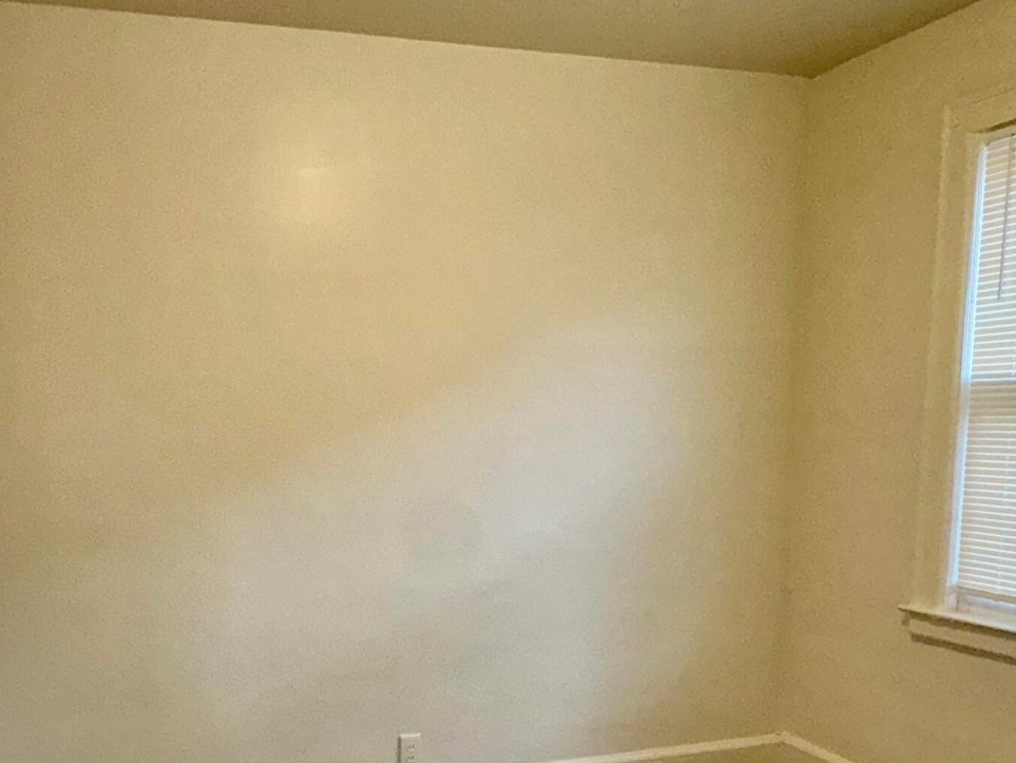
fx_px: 910
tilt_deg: -7.2
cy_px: 536
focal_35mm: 31
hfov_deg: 56.5
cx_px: 303
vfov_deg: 44.5
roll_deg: +0.4
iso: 160
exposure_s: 1/120
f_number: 2.2
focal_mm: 2.22
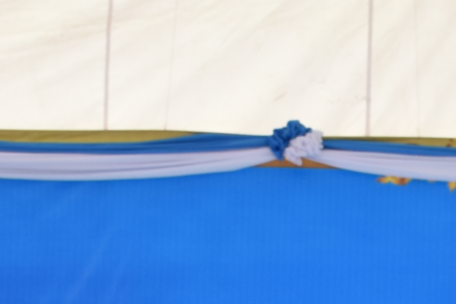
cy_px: 712
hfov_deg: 8.9
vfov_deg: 5.8
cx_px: 529
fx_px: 2913
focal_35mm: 230
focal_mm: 26
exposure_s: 1/100
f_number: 5
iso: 400
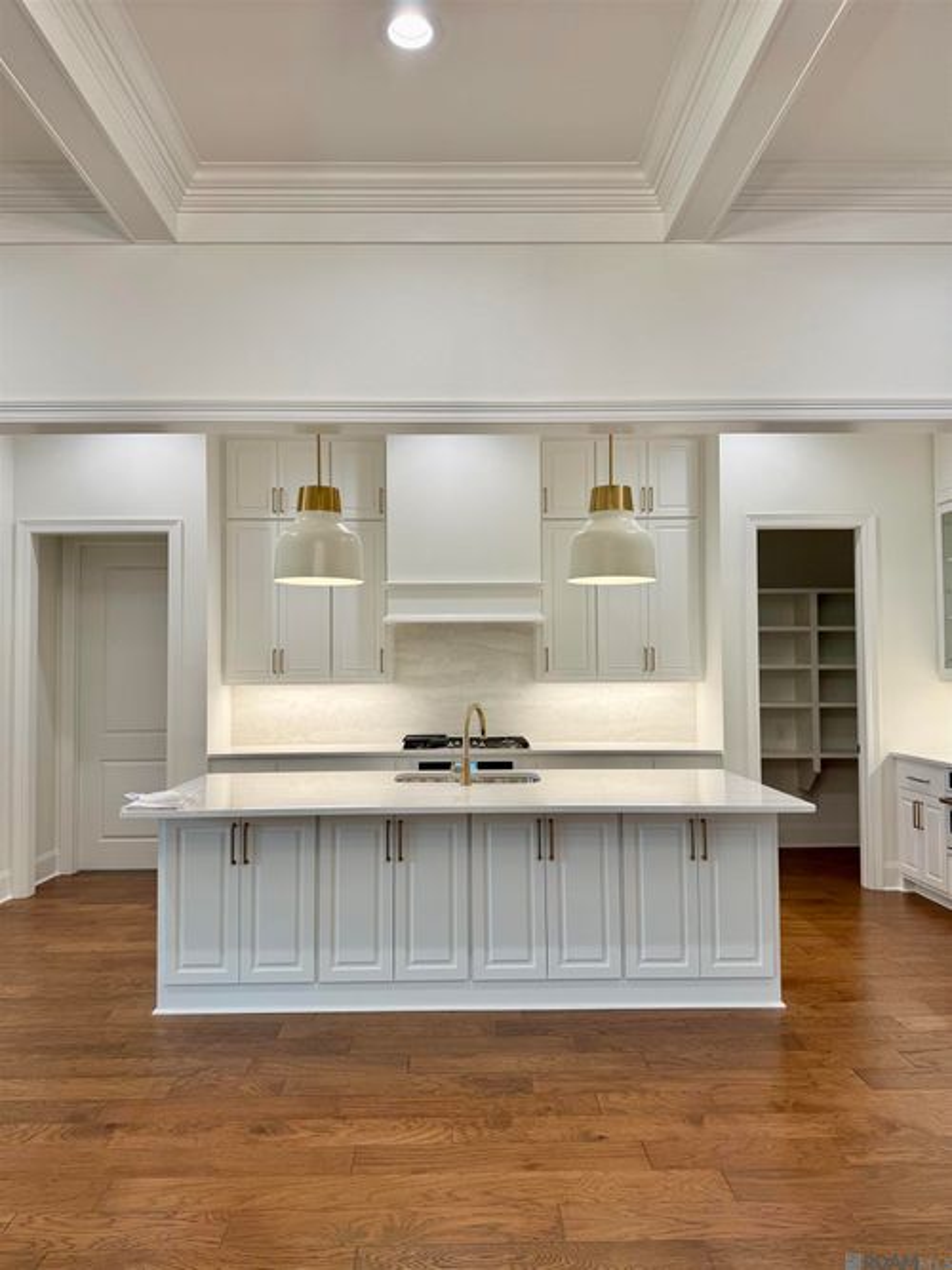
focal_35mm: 24
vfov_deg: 71.6
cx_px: 476
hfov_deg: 56.8
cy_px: 635
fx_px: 880
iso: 80
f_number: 1.78
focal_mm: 6.76
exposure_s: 1/120
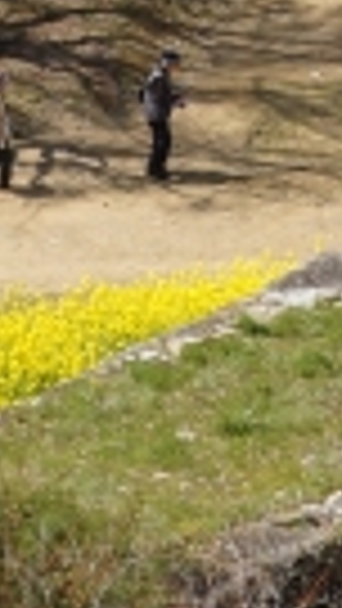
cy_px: -450
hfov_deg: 4.0
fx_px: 4866
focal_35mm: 302
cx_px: 441
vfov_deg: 7.0
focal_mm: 26
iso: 200
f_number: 13
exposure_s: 1/200
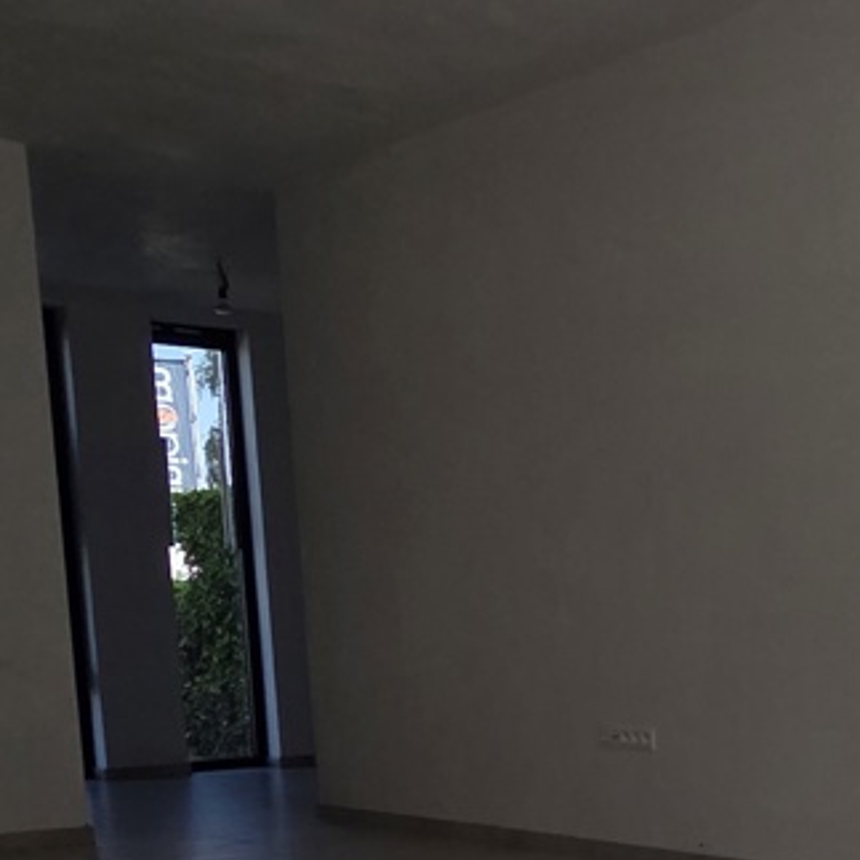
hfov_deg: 24.2
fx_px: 1602
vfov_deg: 28.5
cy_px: 825
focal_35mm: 57
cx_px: 1257
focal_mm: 2.2
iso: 50
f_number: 2.2
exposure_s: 1/917
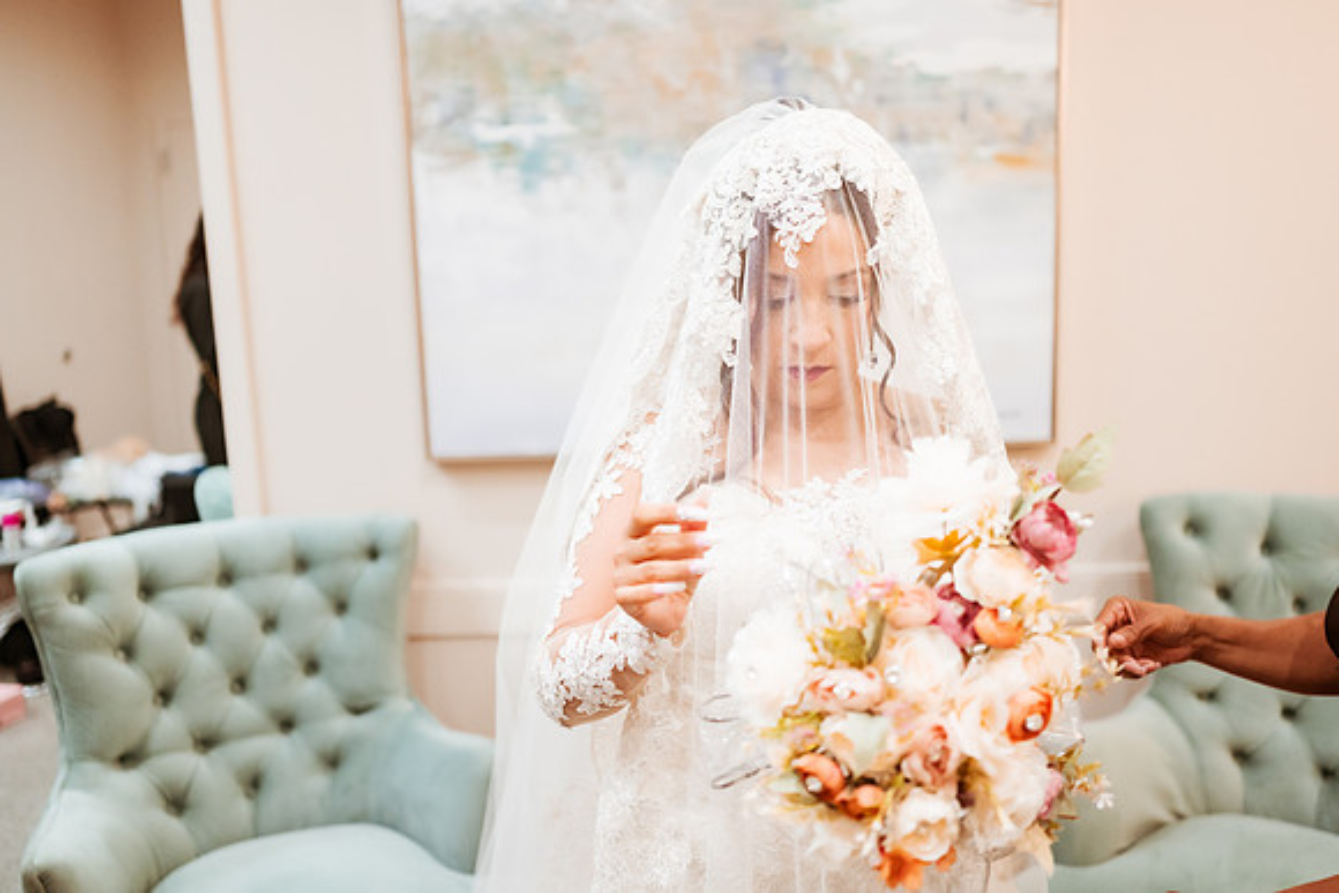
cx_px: 670
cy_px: 446
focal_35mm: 35
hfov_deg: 54.4
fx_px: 1302
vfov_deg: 37.9
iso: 1250
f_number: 1.8
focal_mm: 35
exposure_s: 1/500
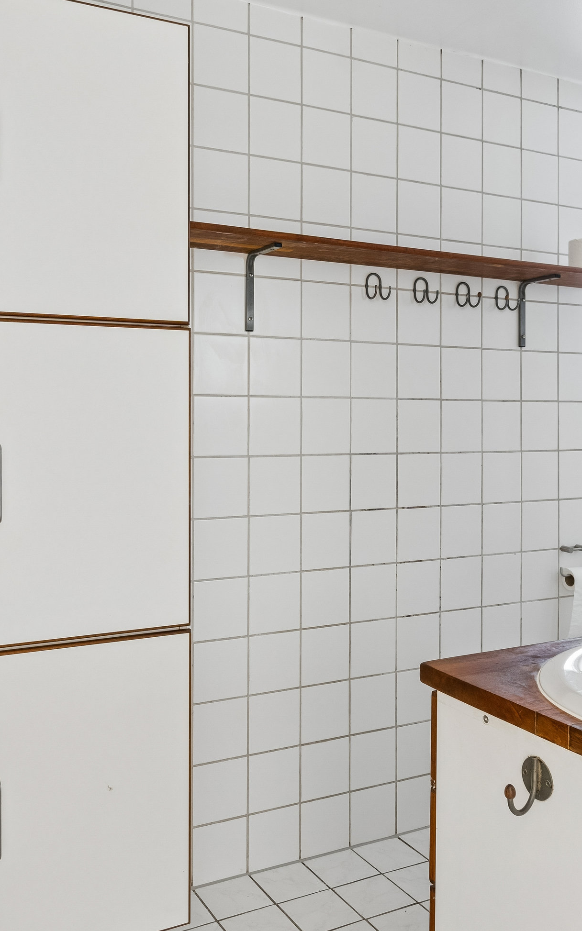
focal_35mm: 33
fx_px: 838
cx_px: 285
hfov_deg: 38.3
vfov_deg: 58.1
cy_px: 459
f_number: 8
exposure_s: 4
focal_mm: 14
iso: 200
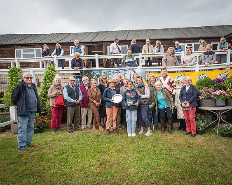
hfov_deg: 63.9
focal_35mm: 27
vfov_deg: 53.1
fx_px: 186
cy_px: 92
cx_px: 127
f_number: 6.3
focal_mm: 24
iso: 80
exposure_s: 1/60
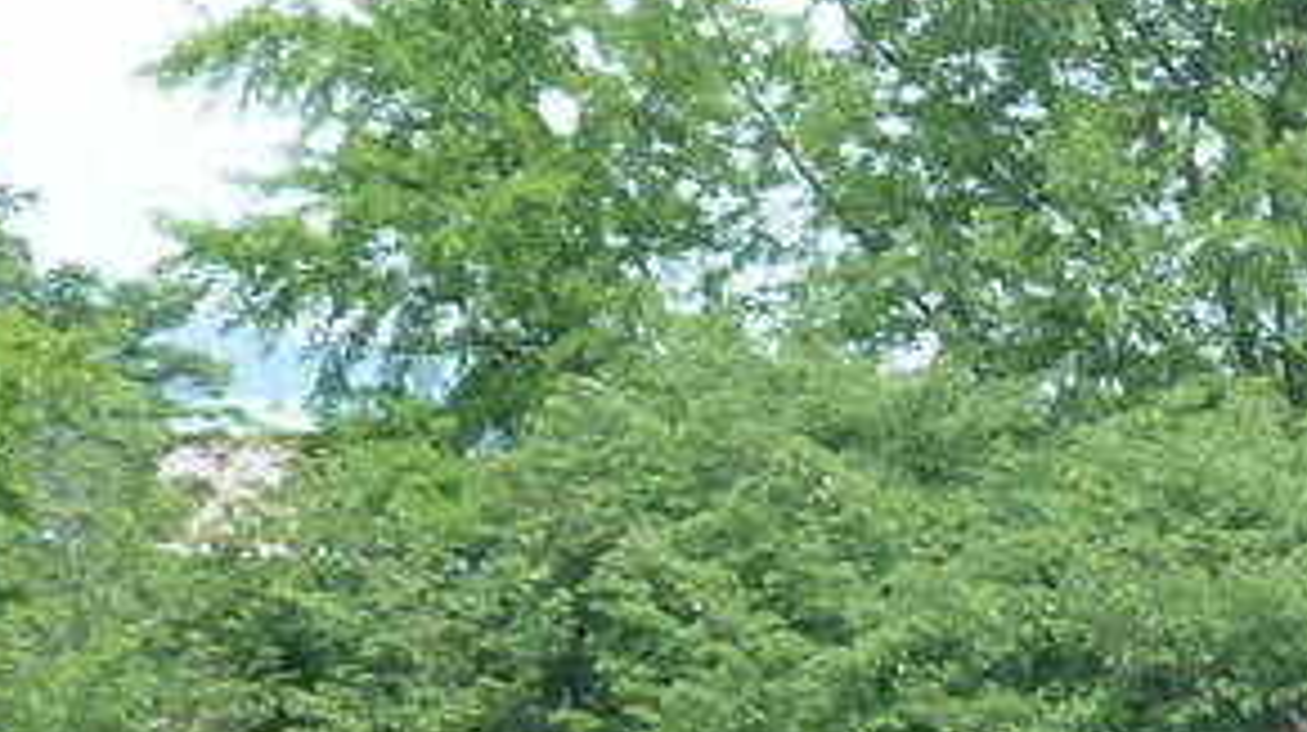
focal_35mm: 540
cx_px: 2601
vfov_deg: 2.2
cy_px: 2627
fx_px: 18696
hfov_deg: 4.0
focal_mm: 14.7
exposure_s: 1/200
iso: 80
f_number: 4.3
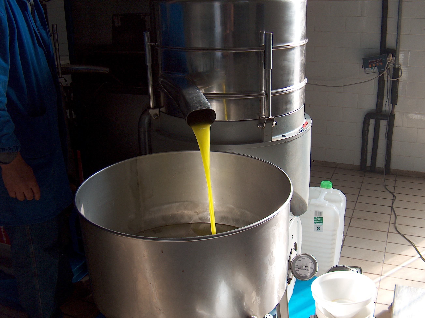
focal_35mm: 37
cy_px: 159
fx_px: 454
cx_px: 212
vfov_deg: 38.6
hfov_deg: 50.2
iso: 100
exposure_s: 1/351
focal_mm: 7.6
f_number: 2.8
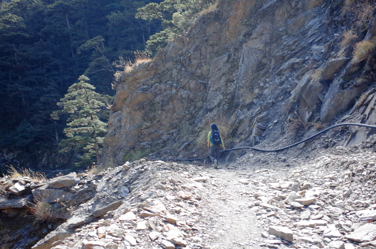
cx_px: 188
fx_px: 292
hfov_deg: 65.6
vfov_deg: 46.2
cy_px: 124
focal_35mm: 28
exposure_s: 1/250
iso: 400
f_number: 3.5
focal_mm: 18.3
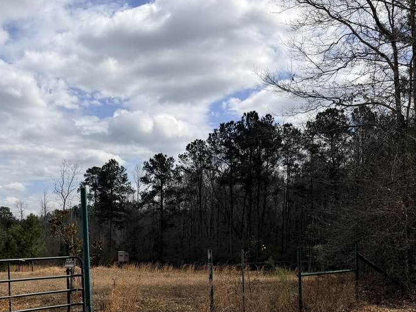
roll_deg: -0.4
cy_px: 235
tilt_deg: +1.5
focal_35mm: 46
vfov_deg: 31.0
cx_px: 56
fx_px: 553
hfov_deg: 38.9
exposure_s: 1/9091
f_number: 1.78
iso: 80
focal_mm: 6.76
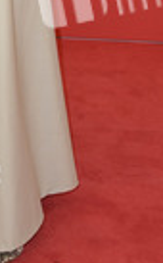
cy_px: -113
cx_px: -42
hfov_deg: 9.6
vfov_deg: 14.7
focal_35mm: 134
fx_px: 957
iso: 400
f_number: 6.3
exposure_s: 1/250
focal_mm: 45
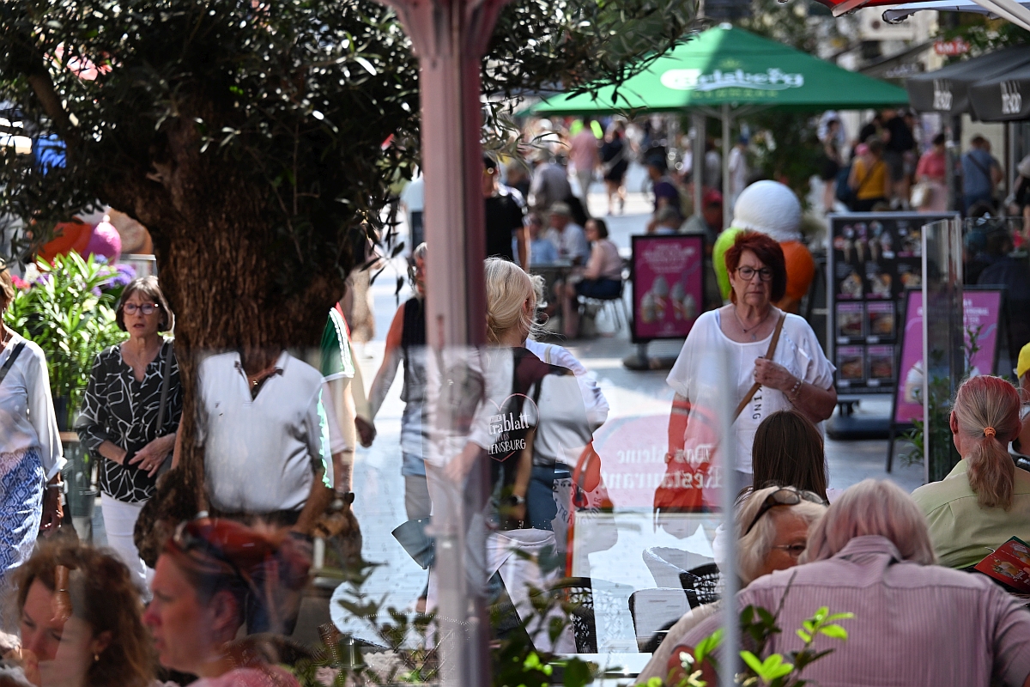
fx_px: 6294
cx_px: 515
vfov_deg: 6.2
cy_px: 344
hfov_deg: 9.4
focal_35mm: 220
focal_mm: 220
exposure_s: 1/1250
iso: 1400
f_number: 8
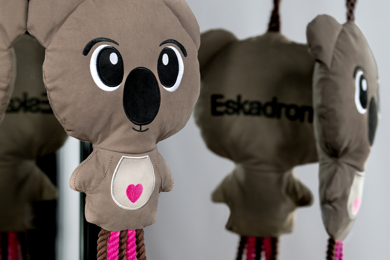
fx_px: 2860
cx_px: 177
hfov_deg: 7.8
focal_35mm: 264
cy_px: 117
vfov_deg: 5.2
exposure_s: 1/200
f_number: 5
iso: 800
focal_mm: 200
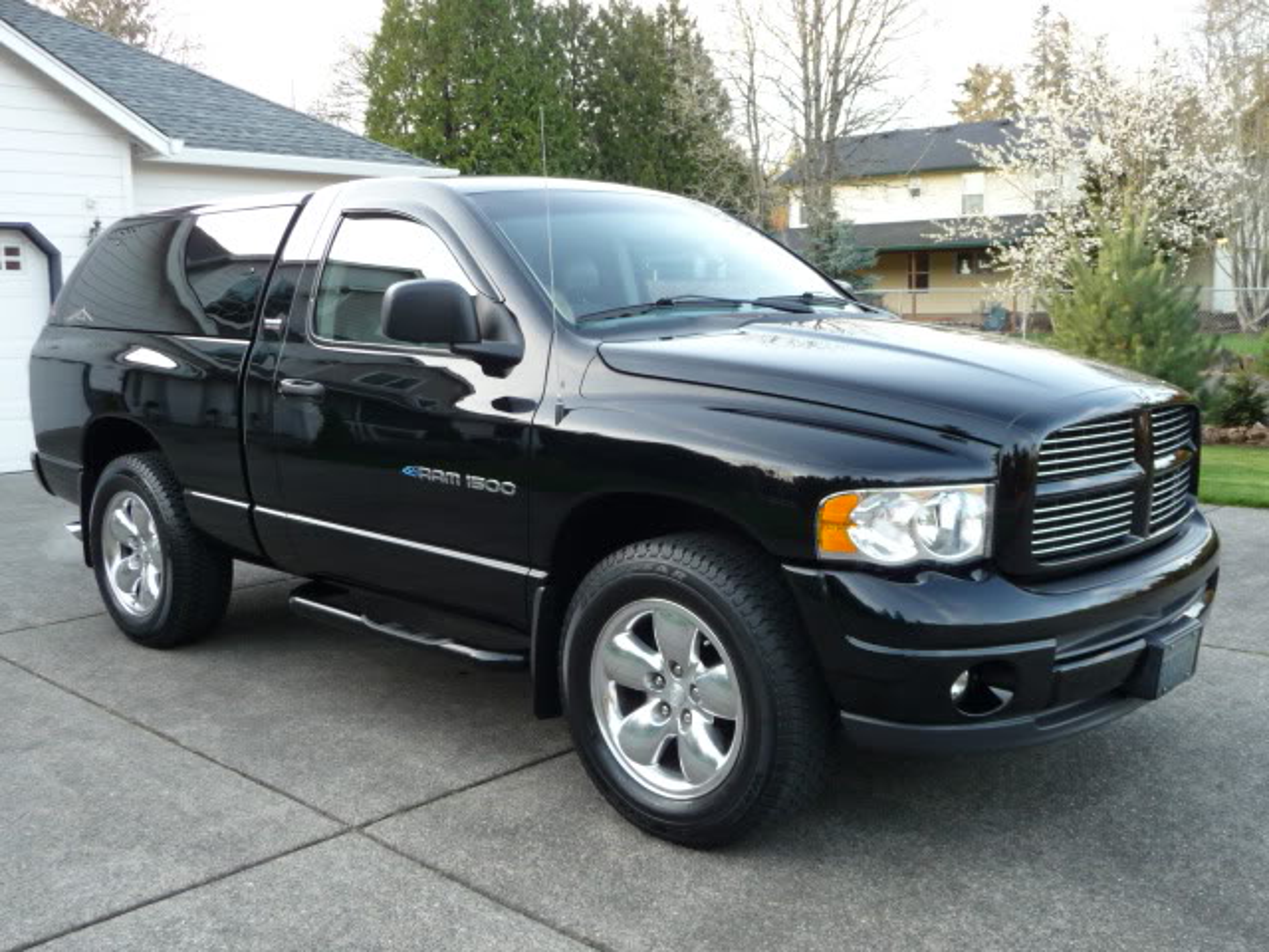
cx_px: 634
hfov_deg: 52.6
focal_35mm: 35
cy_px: 476
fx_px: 1283
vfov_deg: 40.7
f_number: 3.3
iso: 100
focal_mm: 4.7
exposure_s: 1/50
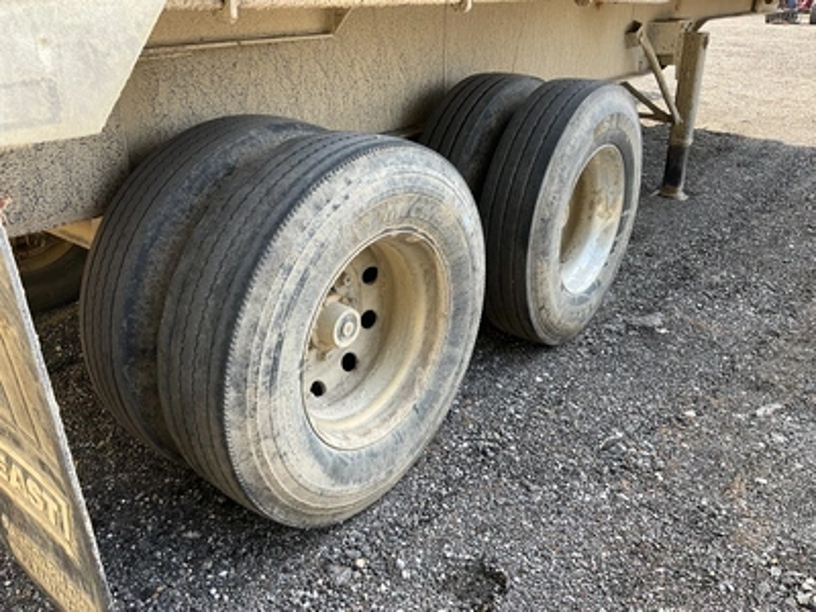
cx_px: 408
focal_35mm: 29
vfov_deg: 48.2
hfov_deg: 61.7
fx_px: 684
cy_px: 306
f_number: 1.8
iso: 20
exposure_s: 1/122
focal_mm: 3
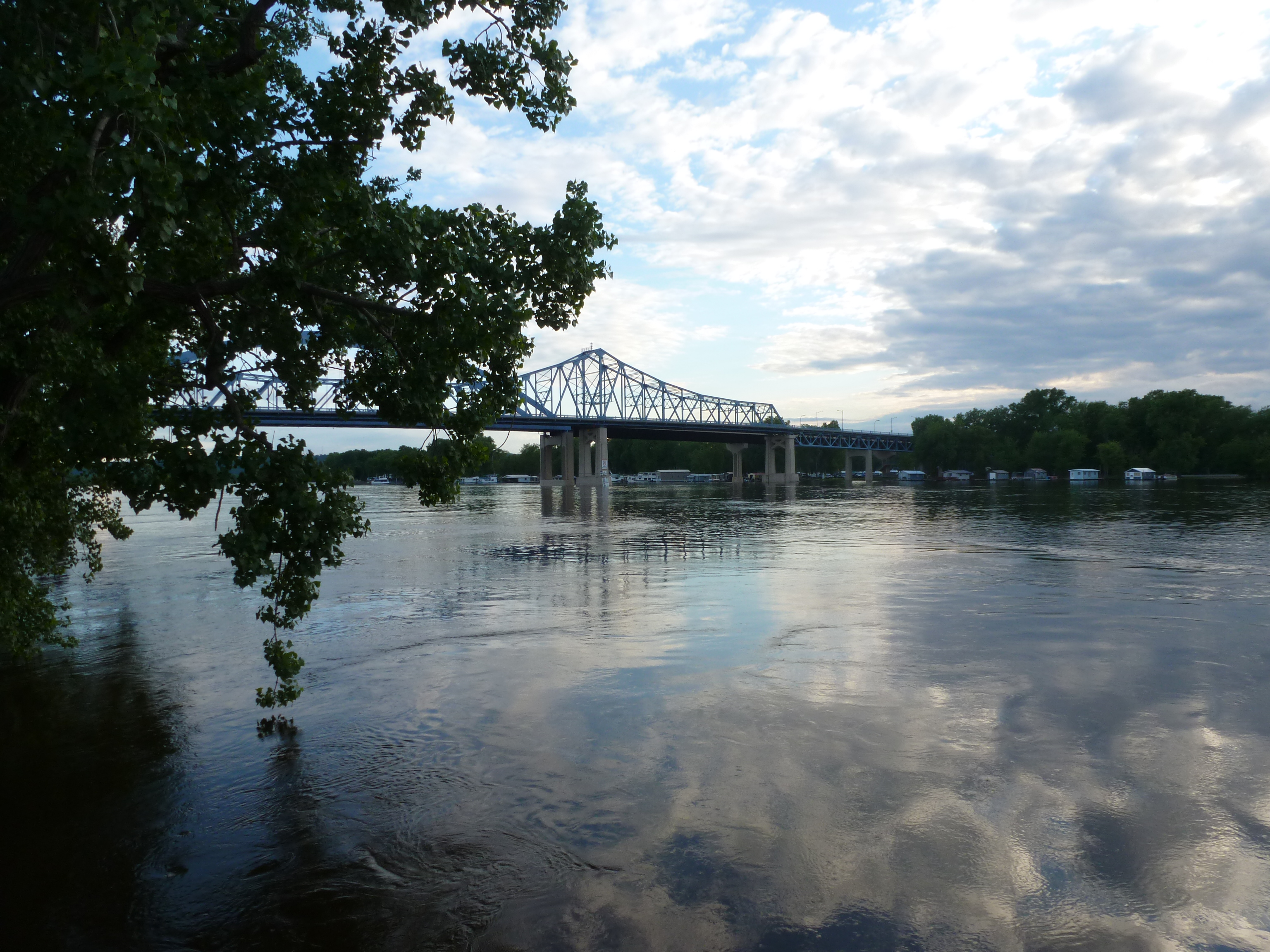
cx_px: 635
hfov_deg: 71.6
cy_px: 476
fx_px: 881
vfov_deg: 56.8
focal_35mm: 24
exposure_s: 1/200
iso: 100
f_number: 4
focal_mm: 4.3
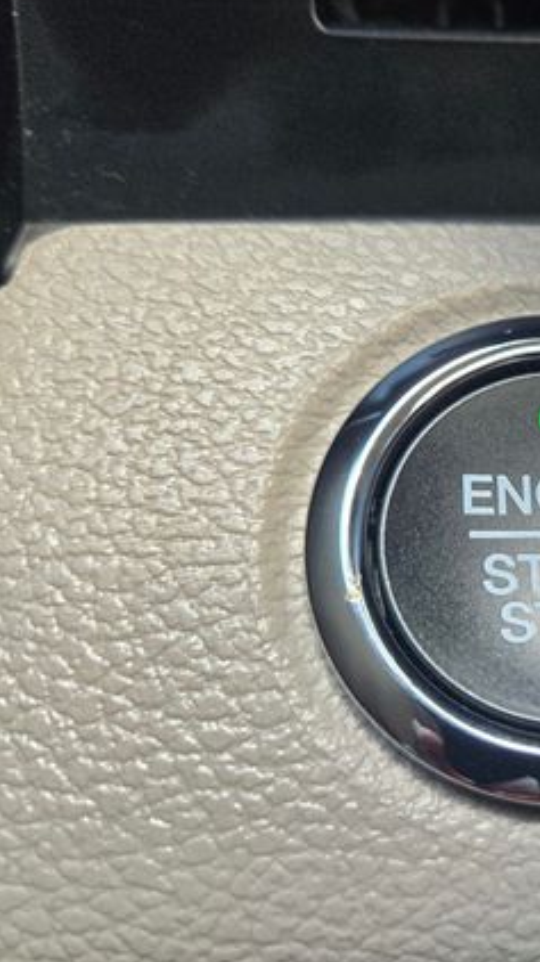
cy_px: 474
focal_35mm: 38
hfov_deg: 27.9
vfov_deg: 52.8
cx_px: 617
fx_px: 968
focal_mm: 5.4
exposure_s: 1/120
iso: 160
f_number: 1.8
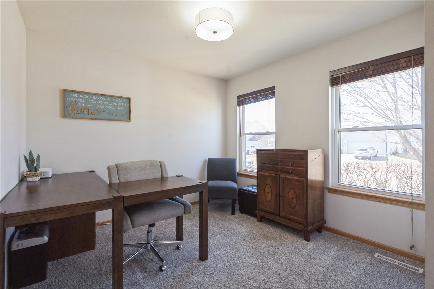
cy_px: 144
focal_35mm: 16
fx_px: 193
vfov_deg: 73.7
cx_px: 217
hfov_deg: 96.7
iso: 400
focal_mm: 16
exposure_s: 1/40
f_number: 9
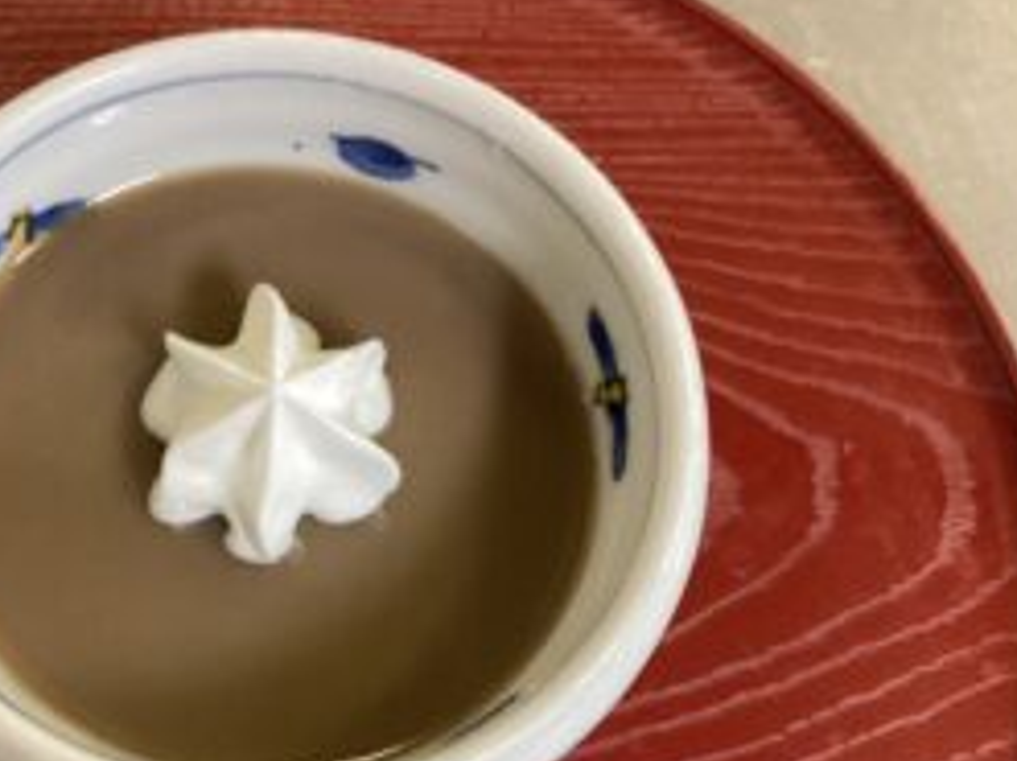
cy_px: 500
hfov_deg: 39.9
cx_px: 331
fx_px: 1380
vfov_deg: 30.7
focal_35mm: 47
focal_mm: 3.3
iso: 320
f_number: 2.4
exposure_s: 1/40
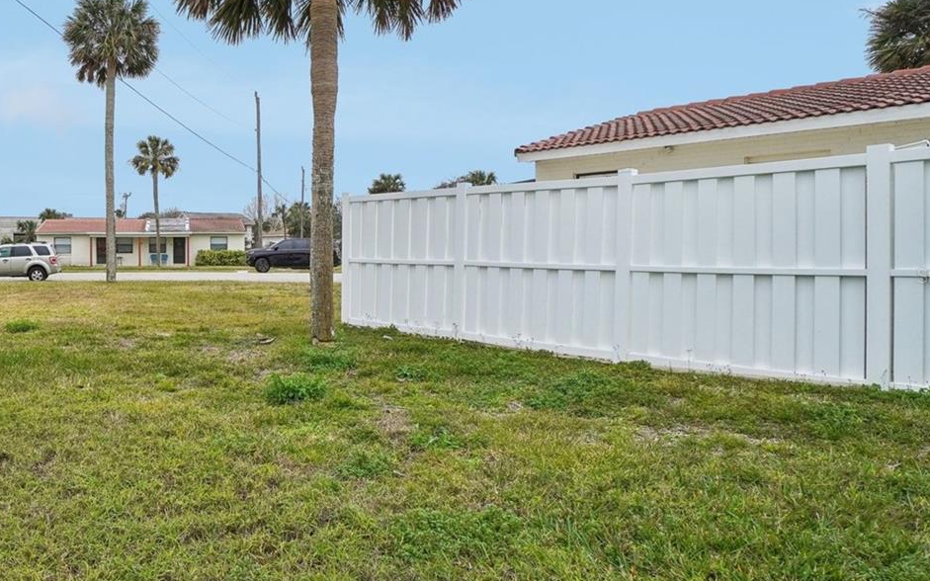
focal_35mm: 26
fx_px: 659
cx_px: 214
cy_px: 276
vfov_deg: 47.6
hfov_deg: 65.4
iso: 400
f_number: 8
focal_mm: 10
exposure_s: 1/640
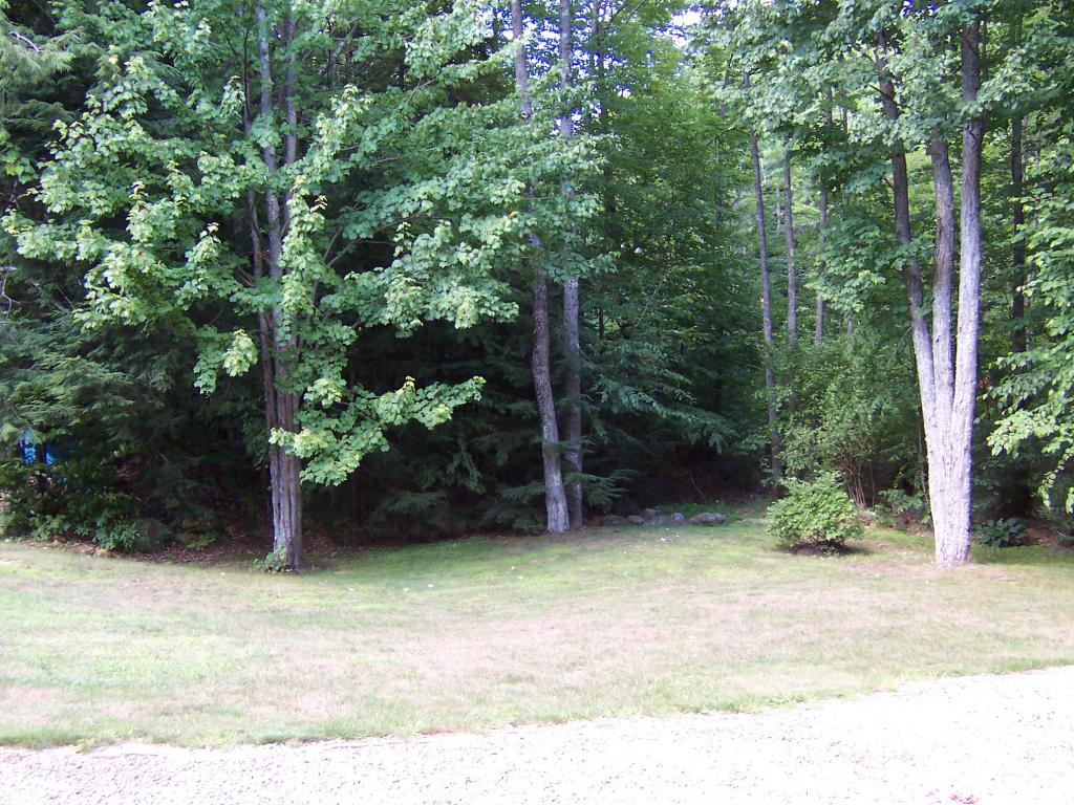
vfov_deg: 39.7
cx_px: 537
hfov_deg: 51.4
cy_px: 402
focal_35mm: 36
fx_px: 1117
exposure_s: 1/60
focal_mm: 5.6
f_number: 2.8
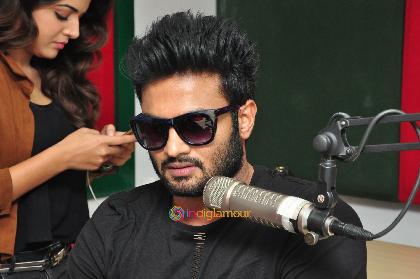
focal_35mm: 105
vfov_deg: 13.0
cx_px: 210
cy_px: 140
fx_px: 1224
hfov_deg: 19.5
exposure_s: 1/125
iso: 1600
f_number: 9
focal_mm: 70
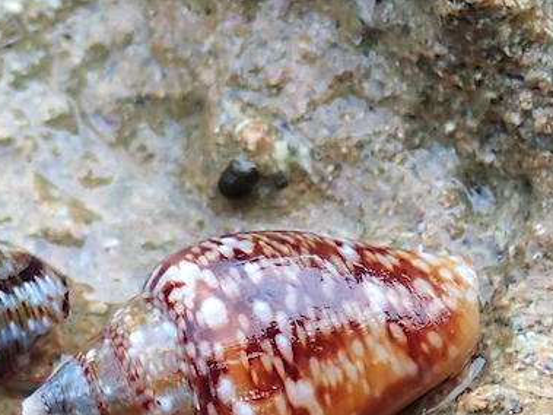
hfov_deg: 21.2
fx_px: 1453
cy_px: 354
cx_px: 83
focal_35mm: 91
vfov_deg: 16.1
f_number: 3.4
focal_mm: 9.61
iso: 200
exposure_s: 1/60
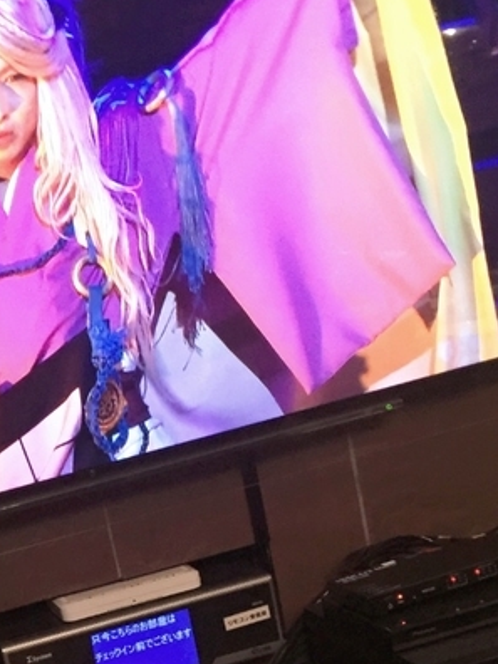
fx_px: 1439
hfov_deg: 18.7
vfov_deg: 25.5
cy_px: 538
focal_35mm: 75
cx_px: -79
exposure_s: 1/30
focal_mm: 4.15
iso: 250
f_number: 2.2
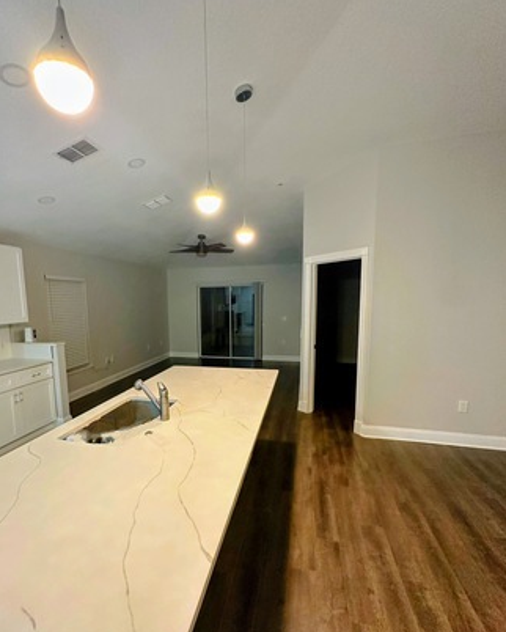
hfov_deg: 76.6
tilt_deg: -8.6
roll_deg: +0.7
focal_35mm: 17
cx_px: 216
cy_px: 341
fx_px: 318
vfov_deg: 89.4
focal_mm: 2.22
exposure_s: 1/60
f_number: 2.2
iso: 250
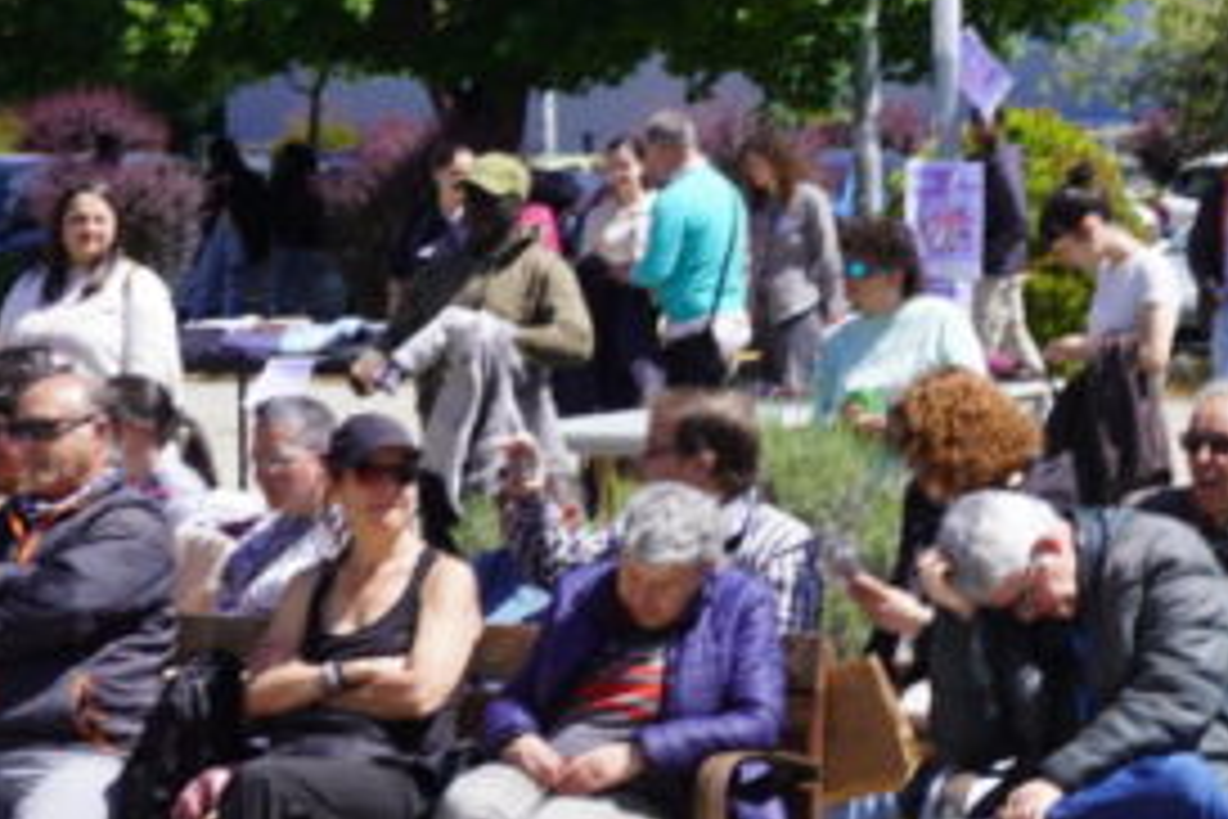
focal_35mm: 139
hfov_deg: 14.5
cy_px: 576
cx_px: 1206
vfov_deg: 9.8
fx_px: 4755
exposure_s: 1/160
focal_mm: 33
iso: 100
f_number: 8
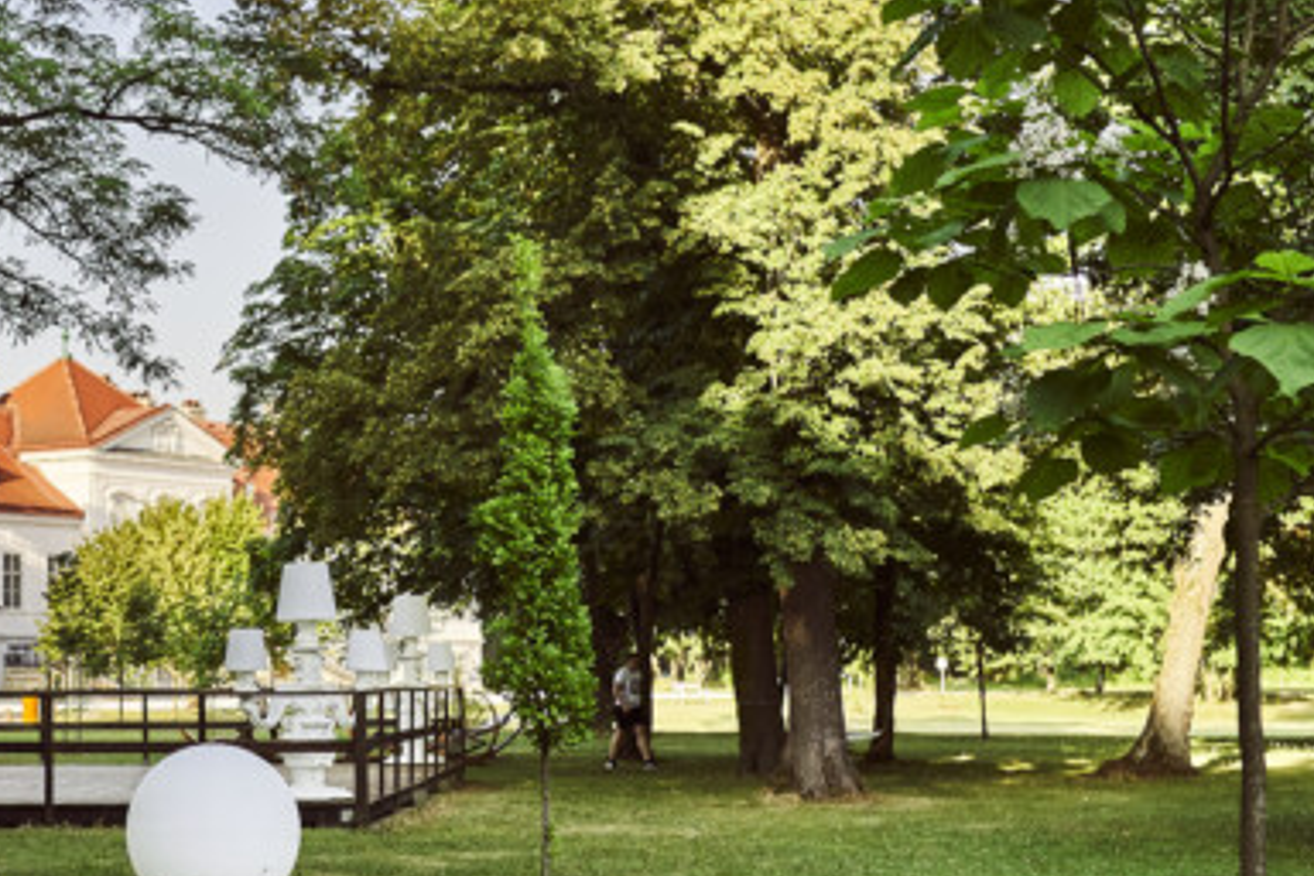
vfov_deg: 18.6
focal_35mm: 73
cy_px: 248
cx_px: 253
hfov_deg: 27.1
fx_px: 2664
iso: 100
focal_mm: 35
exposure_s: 1/2000
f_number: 2.2
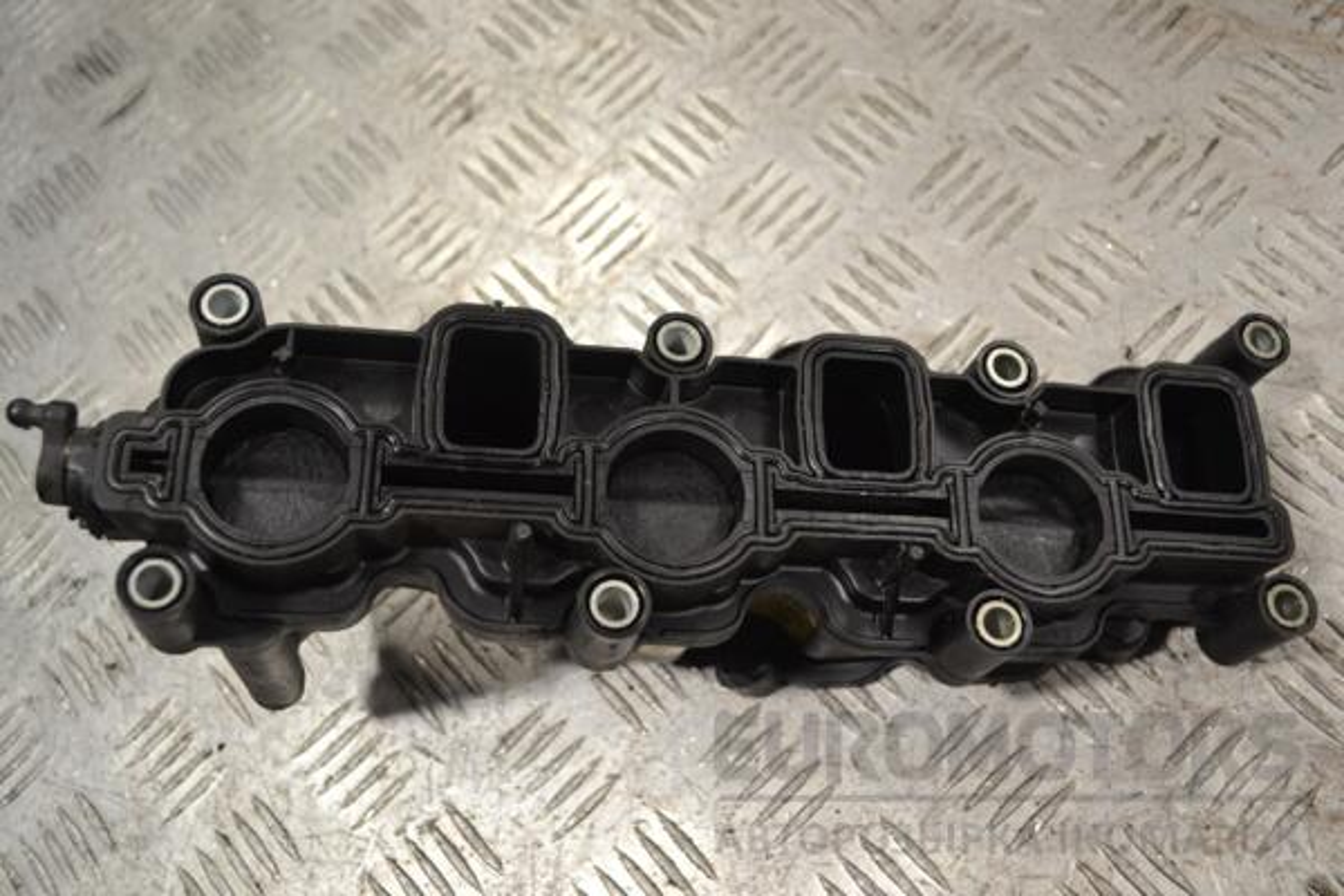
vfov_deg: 36.9
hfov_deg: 53.1
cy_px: 448
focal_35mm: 36
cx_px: 672
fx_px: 1344
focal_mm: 24
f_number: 5
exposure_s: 1/100
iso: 400
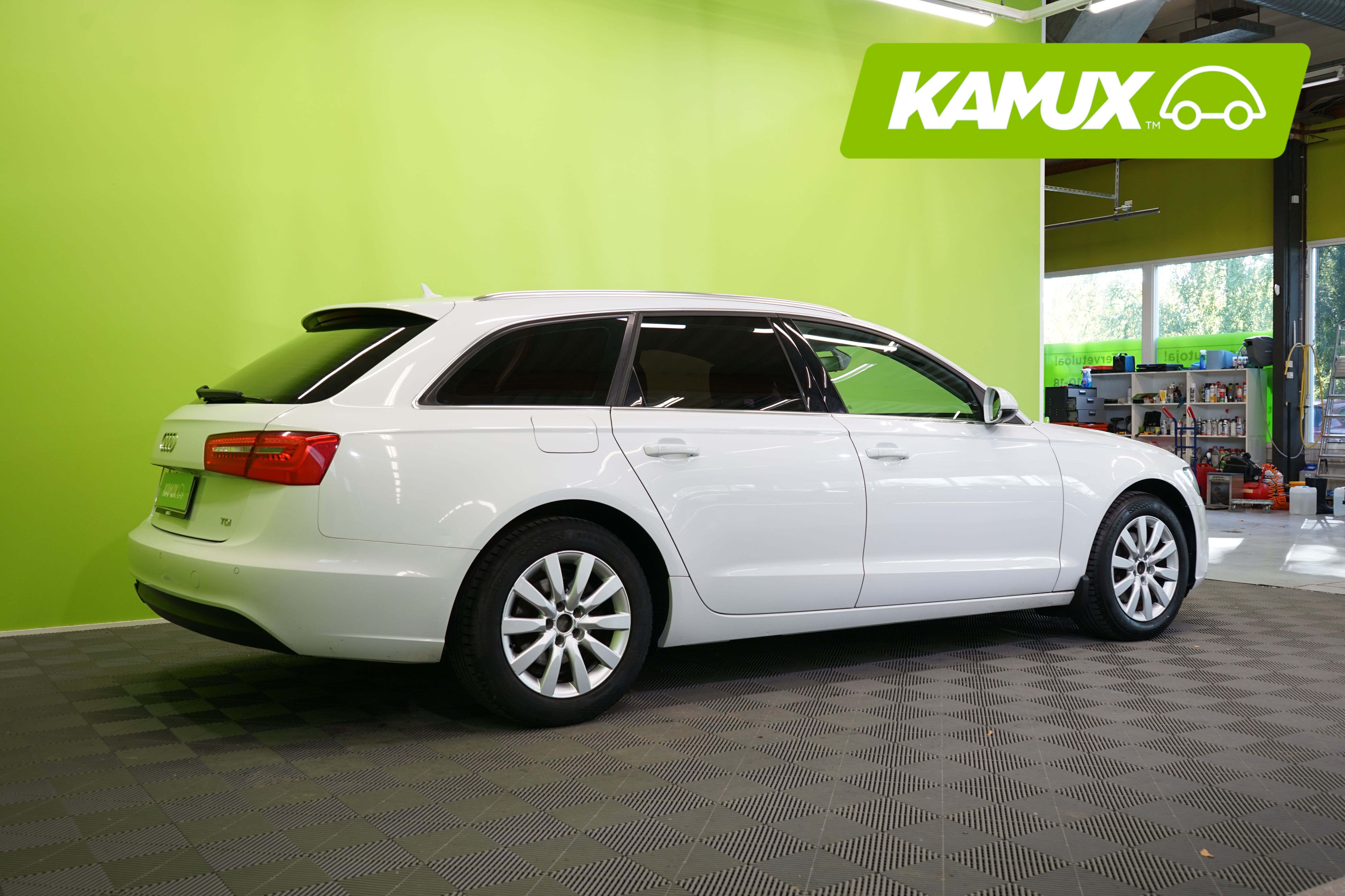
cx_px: 672
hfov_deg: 57.2
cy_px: 448
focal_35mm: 33
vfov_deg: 40.0
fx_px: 1233
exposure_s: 1/30
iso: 400
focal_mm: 33
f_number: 5.6
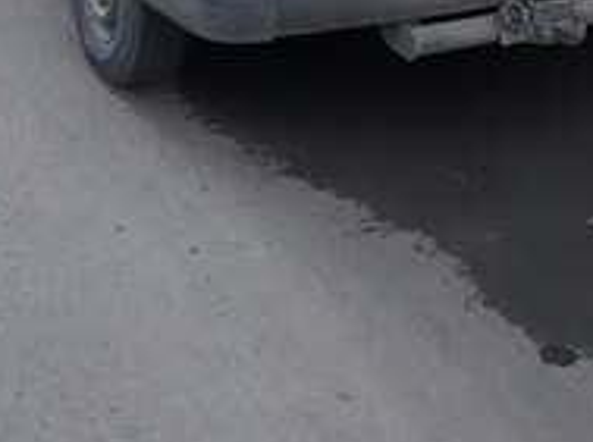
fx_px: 1214
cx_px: 392
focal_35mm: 71
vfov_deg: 18.4
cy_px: -210
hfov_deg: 27.3
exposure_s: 1/121
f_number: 1.7
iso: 40
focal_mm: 3.71
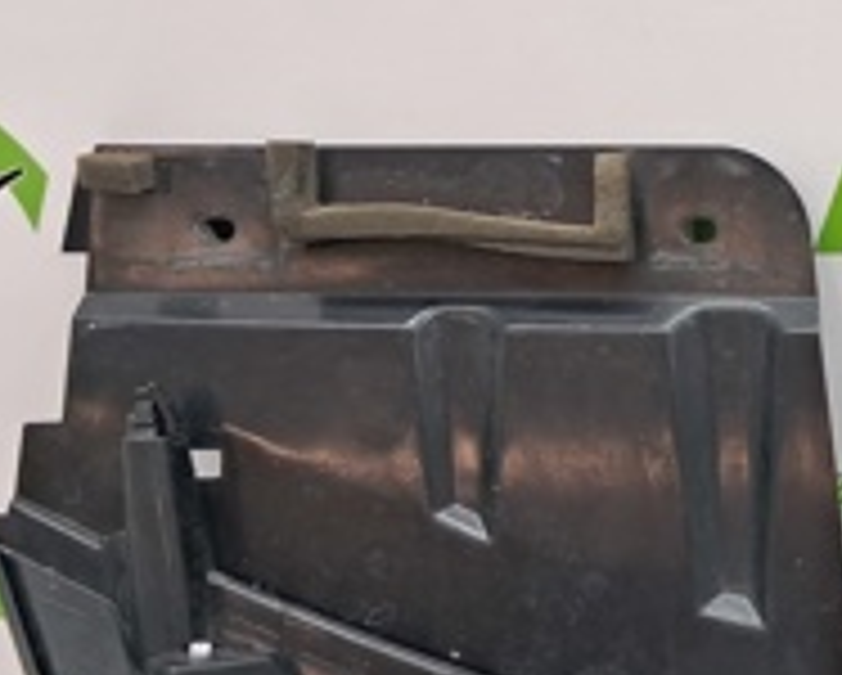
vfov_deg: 16.9
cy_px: 592
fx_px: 2245
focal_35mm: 90
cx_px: 1252
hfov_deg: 18.8
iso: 160
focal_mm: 4
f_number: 1.8
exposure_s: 1/50
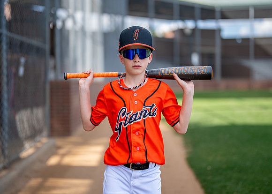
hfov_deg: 34.8
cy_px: 93
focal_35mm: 56
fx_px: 433
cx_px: 128
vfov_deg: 25.3
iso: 125
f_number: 1.2
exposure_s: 1/2500
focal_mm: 50
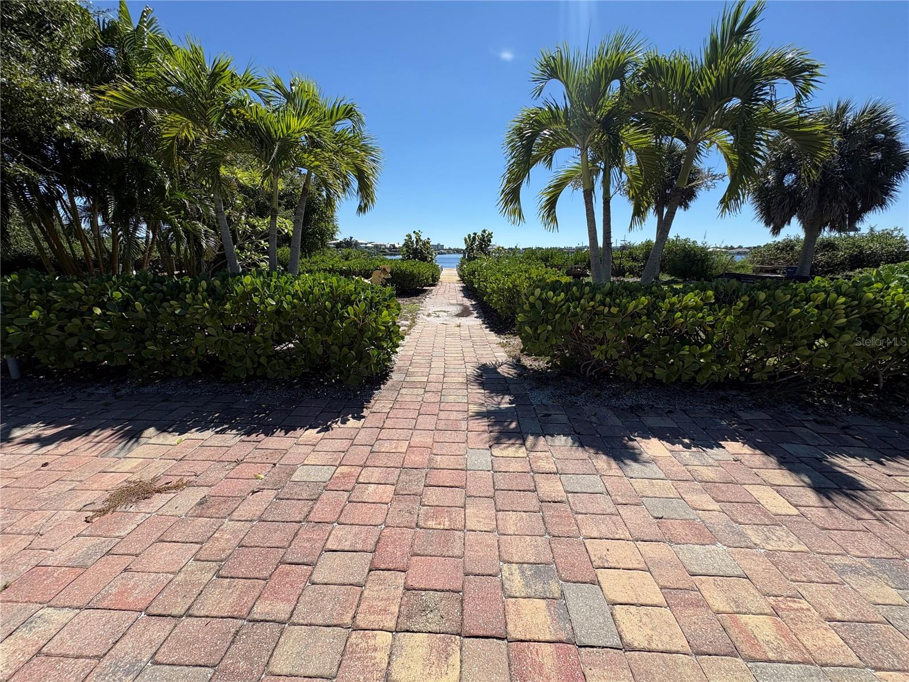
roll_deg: +0.7
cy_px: 341
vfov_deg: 85.7
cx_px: 454
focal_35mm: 14
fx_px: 368
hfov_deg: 102.1
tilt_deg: -13.0
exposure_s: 1/2273
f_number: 2.2
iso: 40
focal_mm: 2.22
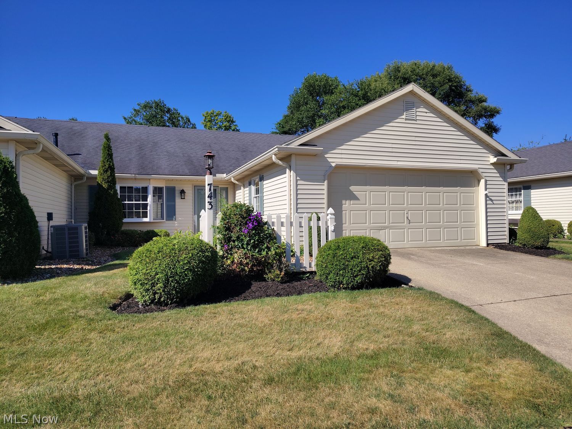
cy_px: 214
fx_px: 397
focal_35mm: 24
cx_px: 286
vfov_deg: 56.8
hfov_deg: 71.6
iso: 100
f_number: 1.8
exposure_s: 1/3146
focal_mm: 5.56
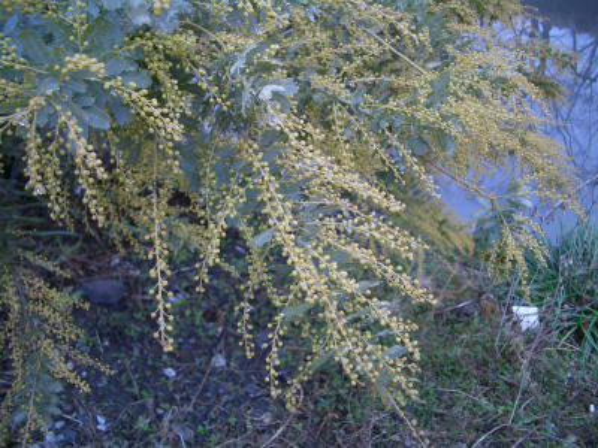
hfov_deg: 52.6
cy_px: 224
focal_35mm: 35
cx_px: 299
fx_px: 605
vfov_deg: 40.7
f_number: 2.6
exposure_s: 1/80
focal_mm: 5.8
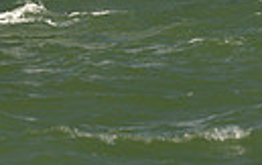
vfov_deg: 2.2
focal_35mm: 594
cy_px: -375
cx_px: 66
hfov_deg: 3.5
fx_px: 4247
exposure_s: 1/1000
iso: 280
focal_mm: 130
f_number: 7.1
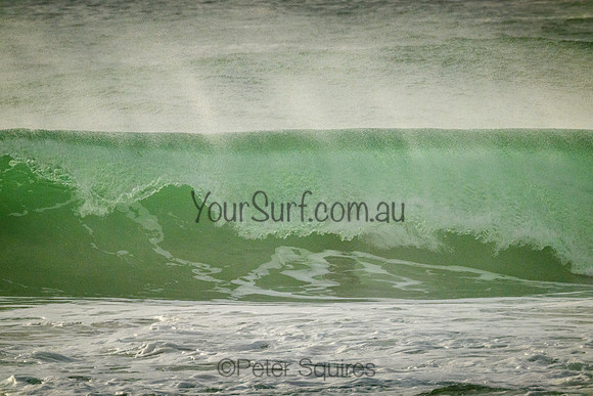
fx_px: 13180
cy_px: 198
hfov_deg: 2.6
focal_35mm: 800
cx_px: 296
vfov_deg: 1.7
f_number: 11
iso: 3200
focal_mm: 800
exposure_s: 1/8000
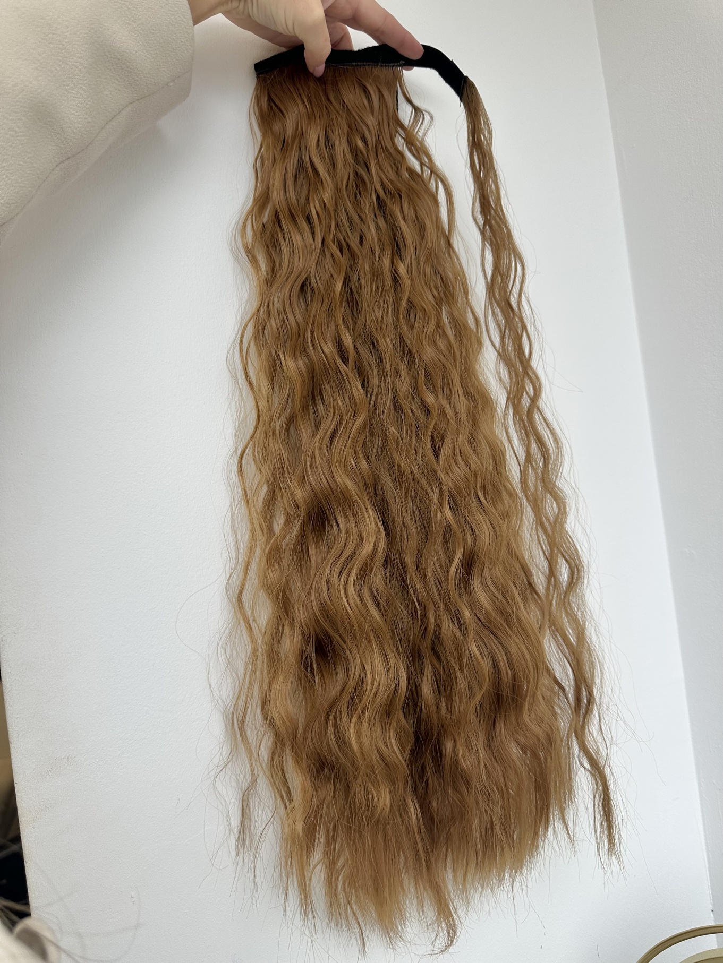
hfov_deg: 56.8
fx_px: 668
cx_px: 362
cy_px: 482
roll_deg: +6.9
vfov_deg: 71.6
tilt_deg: +2.4
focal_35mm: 24
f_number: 1.78
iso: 64
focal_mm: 6.86
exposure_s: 1/100
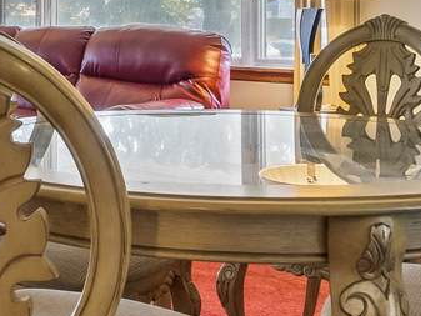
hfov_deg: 25.8
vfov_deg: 19.6
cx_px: 72
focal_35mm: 74
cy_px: 37
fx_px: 900
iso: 400
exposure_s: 1/15
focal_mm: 16
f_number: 8
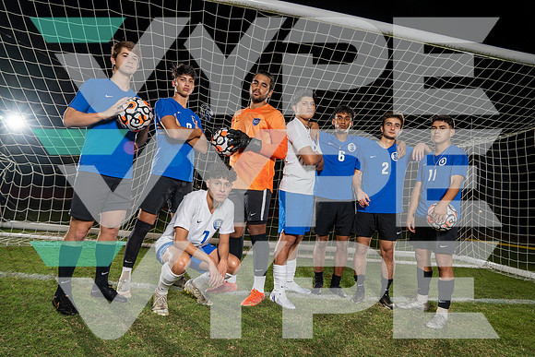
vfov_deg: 51.3
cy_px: 178
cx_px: 268
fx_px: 372
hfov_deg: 71.5
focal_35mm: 25
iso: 400
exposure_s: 1/125
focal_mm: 25
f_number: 6.3
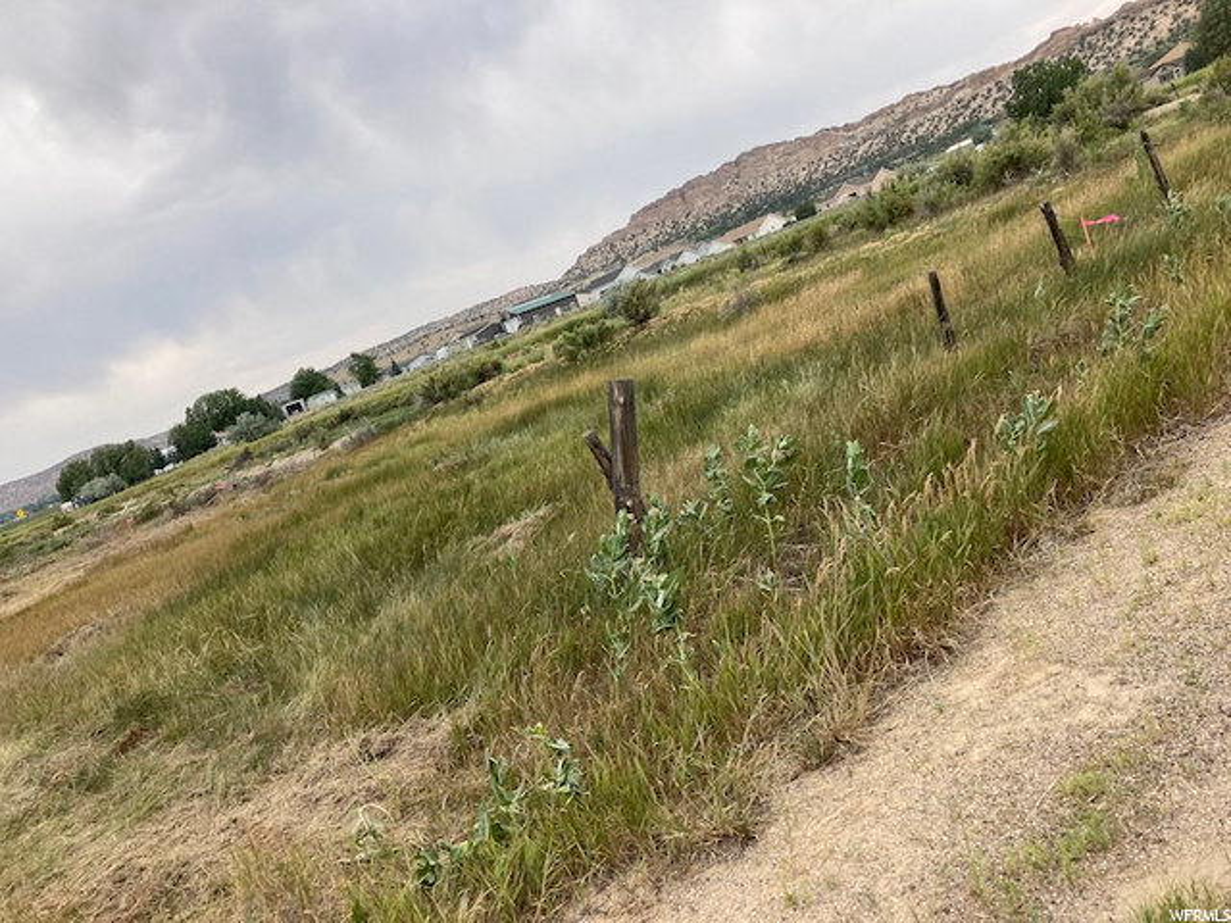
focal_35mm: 28
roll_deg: +20.5
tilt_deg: -5.7
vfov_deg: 49.7
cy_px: 462
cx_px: 616
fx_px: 996
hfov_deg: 63.4
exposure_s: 1/852
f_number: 1.8
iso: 20
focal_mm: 3.99
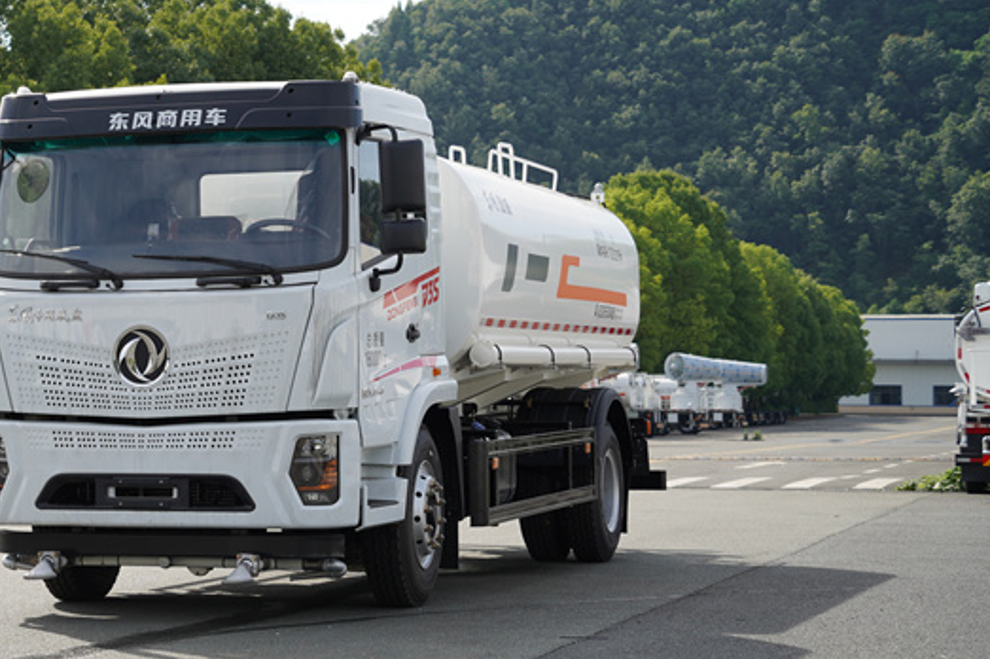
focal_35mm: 75
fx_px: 2061
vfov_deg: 18.2
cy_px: 327
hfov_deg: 26.7
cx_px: 265
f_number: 3.5
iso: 100
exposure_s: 1/800
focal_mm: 49
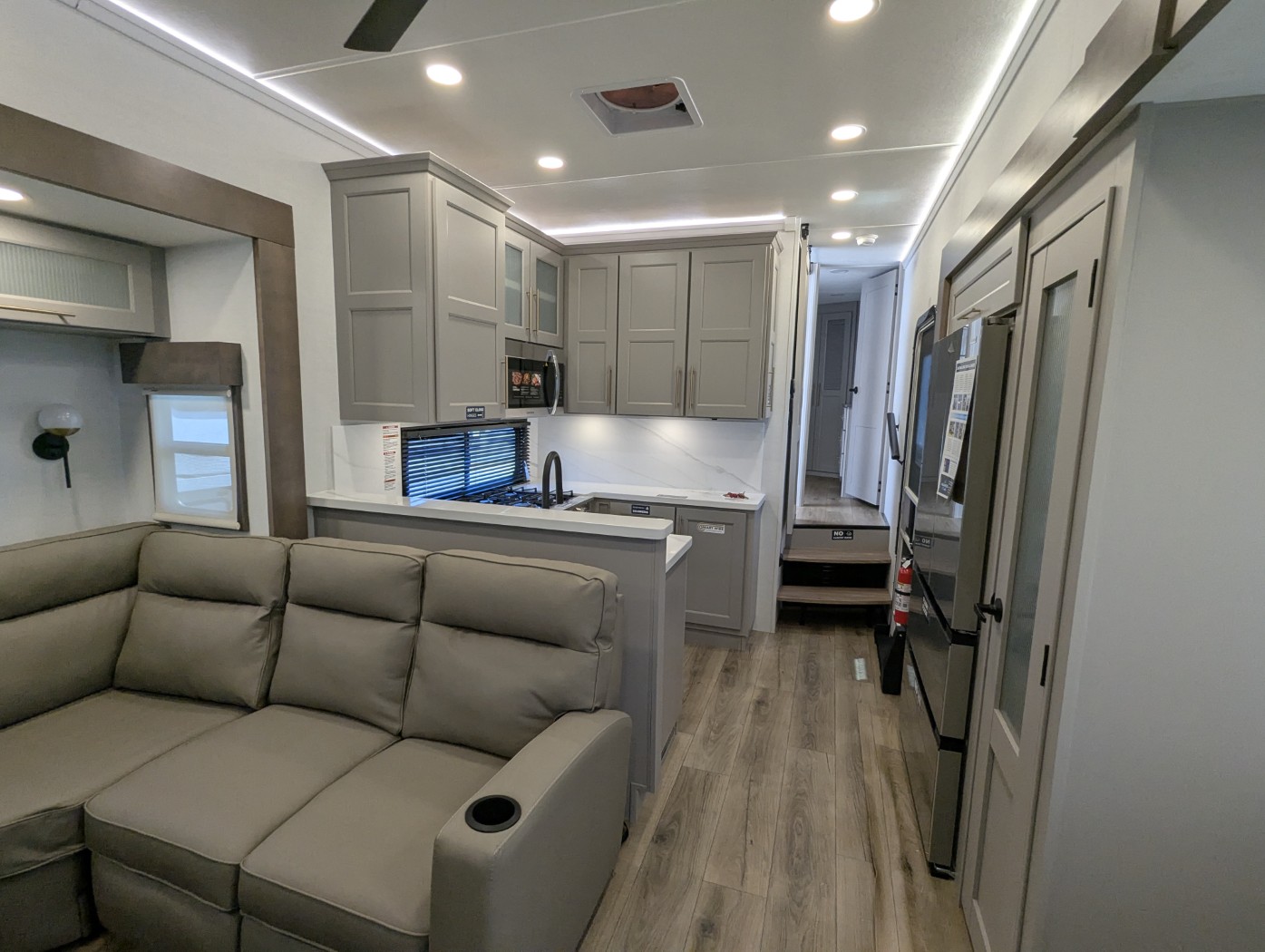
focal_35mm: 16
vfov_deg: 78.2
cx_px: 632
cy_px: 476
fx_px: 585
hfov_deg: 94.4
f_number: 2.2
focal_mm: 2.35
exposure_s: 1/184
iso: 217
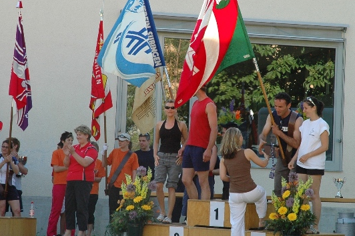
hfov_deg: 13.0
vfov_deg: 8.7
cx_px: 212
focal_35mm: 158
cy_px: 103
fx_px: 1557
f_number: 11
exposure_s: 1/125
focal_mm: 70
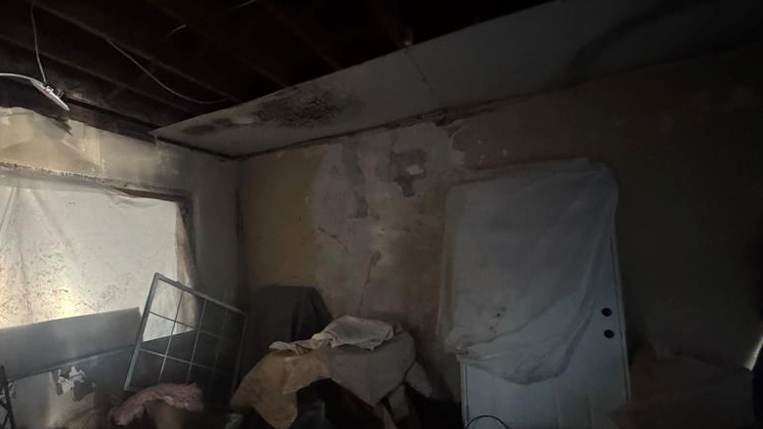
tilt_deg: -0.6
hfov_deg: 84.9
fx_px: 405
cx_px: 283
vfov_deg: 55.3
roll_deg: +3.2
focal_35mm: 20
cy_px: 263
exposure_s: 1/40
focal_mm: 2.22
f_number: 2.2
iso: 1600
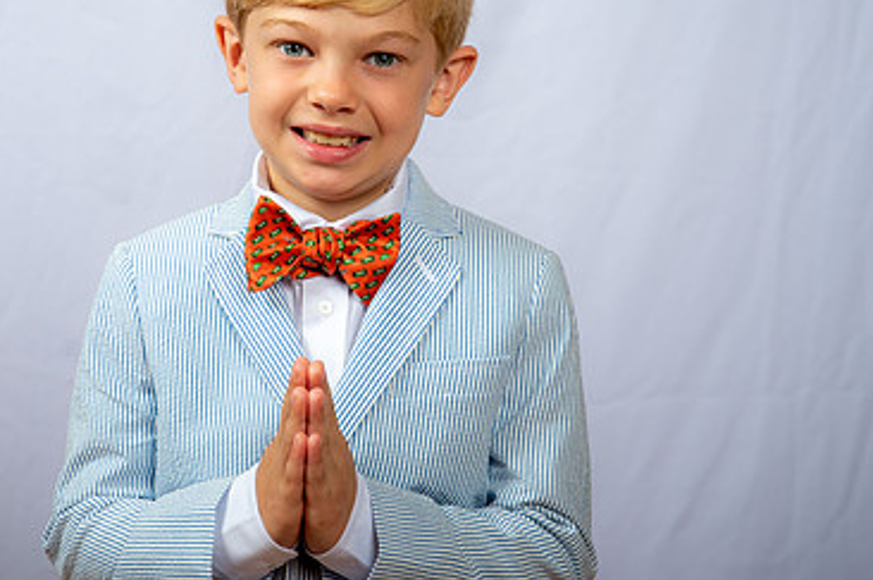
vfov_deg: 12.3
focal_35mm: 111
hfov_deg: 18.4
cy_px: 255
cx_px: 301
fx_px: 2688
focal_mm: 70
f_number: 6.3
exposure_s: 1/200
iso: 250
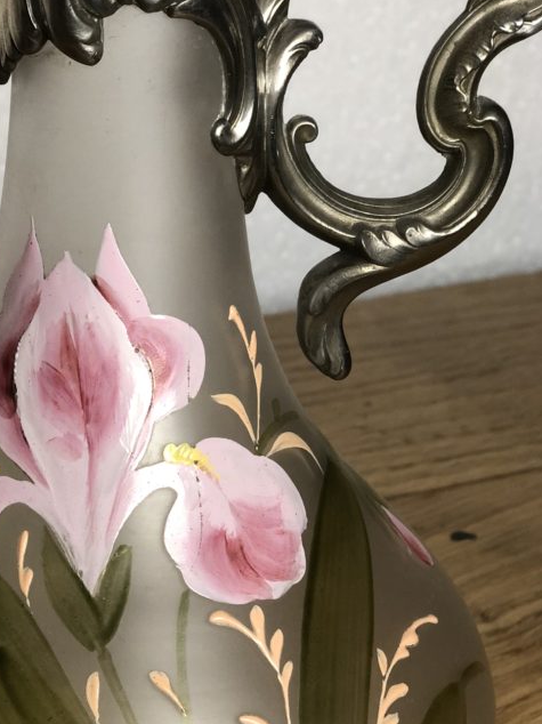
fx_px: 1755
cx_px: 129
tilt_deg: -27.3
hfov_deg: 17.4
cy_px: 506
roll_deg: -1.1
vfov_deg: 23.1
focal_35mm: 84
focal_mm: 6
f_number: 2.4
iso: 64
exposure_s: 1/50
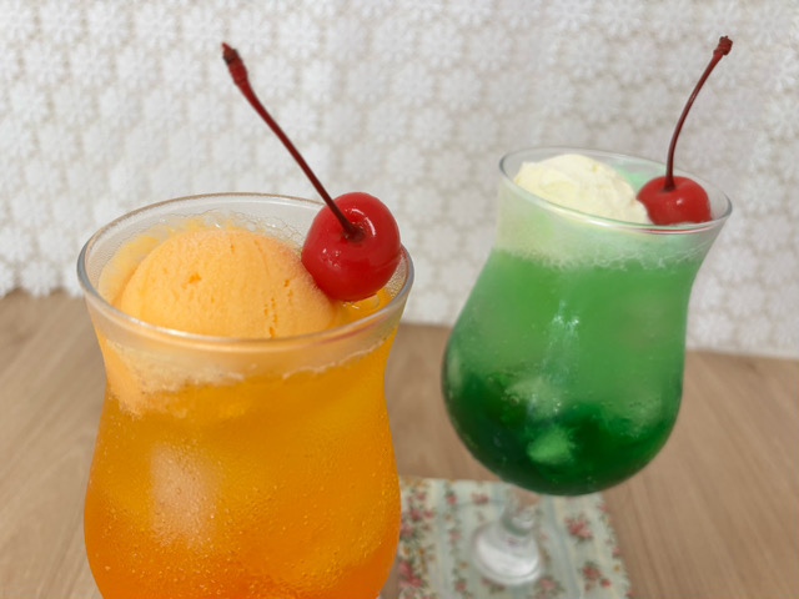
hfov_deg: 67.3
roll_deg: -4.5
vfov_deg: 53.1
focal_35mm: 26
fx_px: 600
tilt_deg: -31.1
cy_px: 300
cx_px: 400
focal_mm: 5.96
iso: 125
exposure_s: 1/116
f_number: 1.6
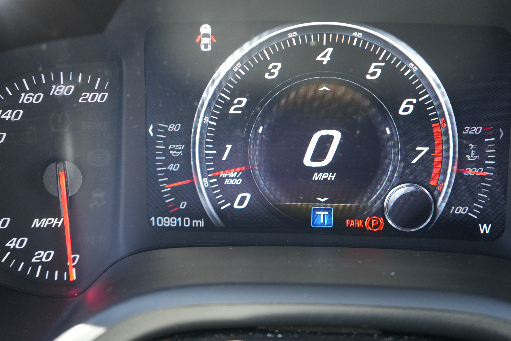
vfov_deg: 31.2
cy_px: 168
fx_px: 610
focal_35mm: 43
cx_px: 252
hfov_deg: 45.4
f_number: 4.5
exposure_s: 1/160
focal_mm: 41
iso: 1250
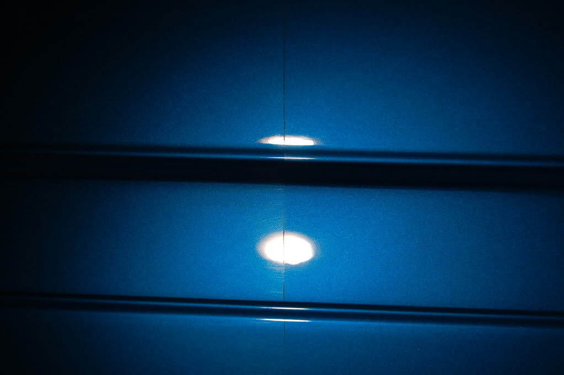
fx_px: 1291
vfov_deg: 16.5
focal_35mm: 82
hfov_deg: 24.6
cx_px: 282
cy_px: 188
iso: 200
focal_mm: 55
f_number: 5.6
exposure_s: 1/125
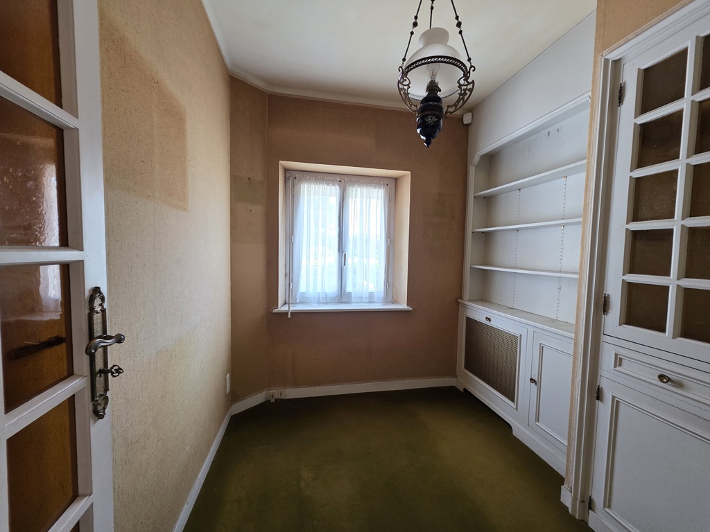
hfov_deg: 106.2
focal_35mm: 13
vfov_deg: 89.9
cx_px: 355
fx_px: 267
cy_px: 266
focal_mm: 2.2
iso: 160
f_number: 1.9
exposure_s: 1/50
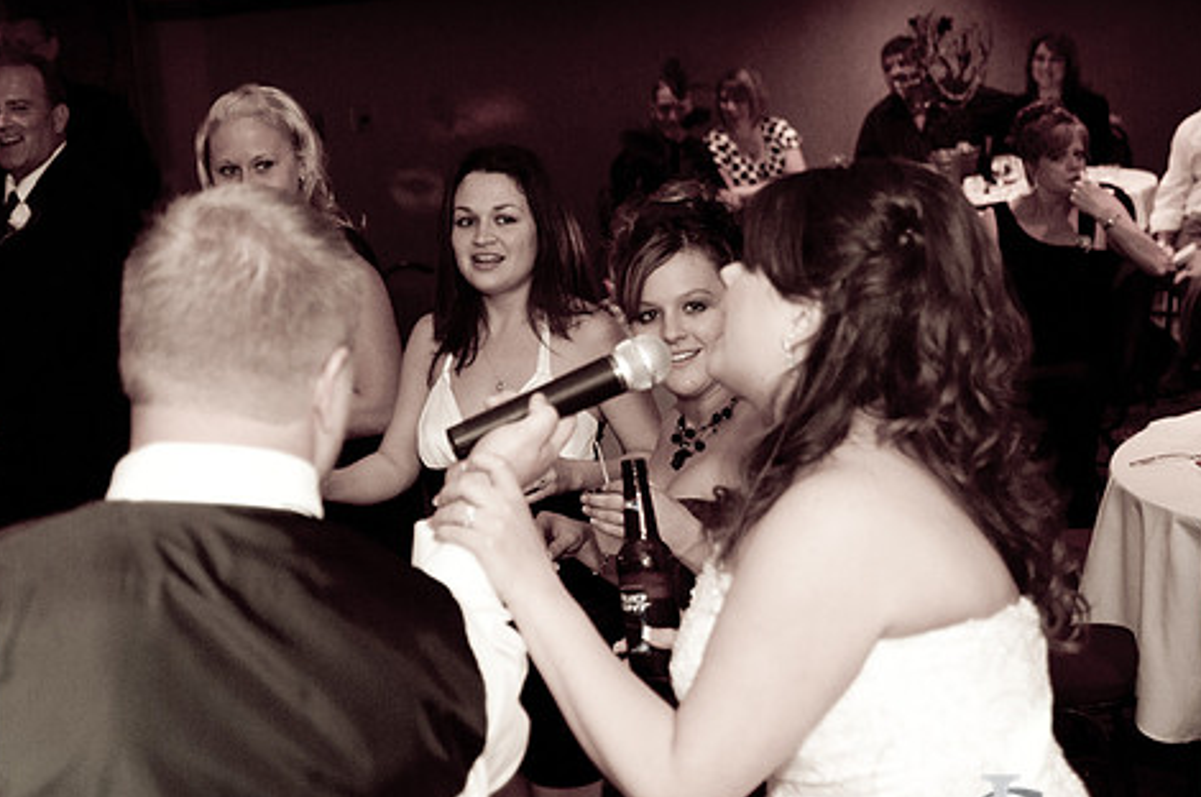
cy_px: 476
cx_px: 603
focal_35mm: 74
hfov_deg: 27.4
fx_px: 2465
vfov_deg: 18.4
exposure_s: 1/60
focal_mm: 40
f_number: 2.8
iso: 1600
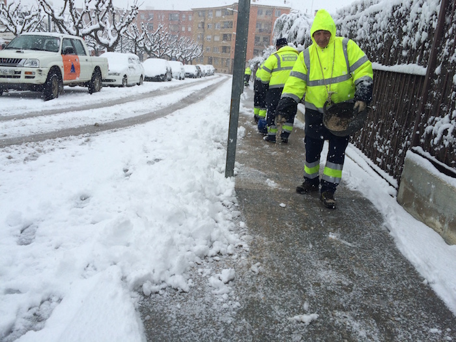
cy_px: 171
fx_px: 382
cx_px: 228
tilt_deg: -18.6
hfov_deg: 61.7
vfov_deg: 48.2
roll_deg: -4.4
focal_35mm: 29
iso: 32
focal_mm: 4.15
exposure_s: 1/383
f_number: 2.2
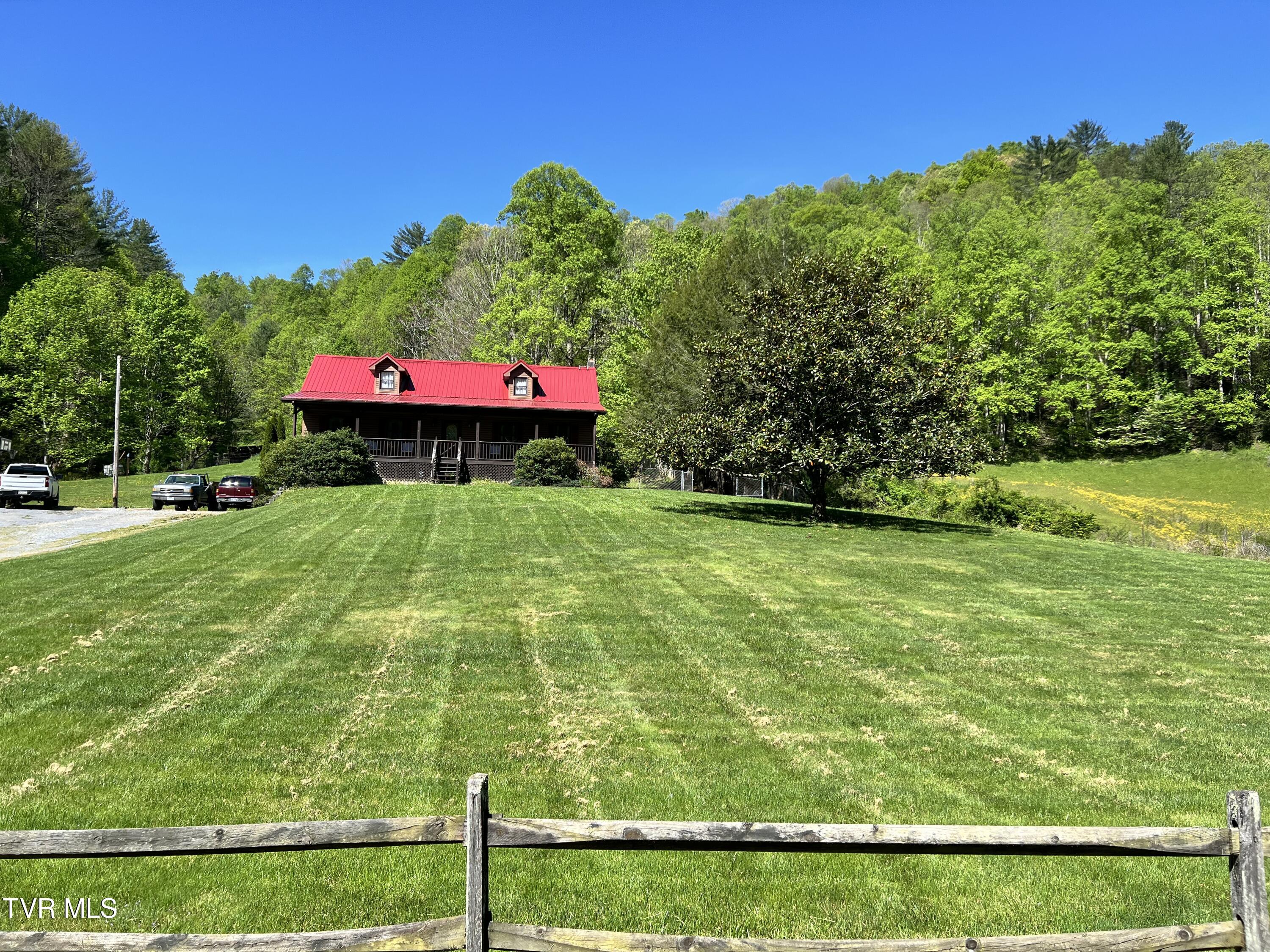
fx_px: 954
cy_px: 476
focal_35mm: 26
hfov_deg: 67.3
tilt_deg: +4.4
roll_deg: -0.1
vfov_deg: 53.1
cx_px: 635
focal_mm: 5.7
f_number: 1.5
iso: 50
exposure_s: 1/2404
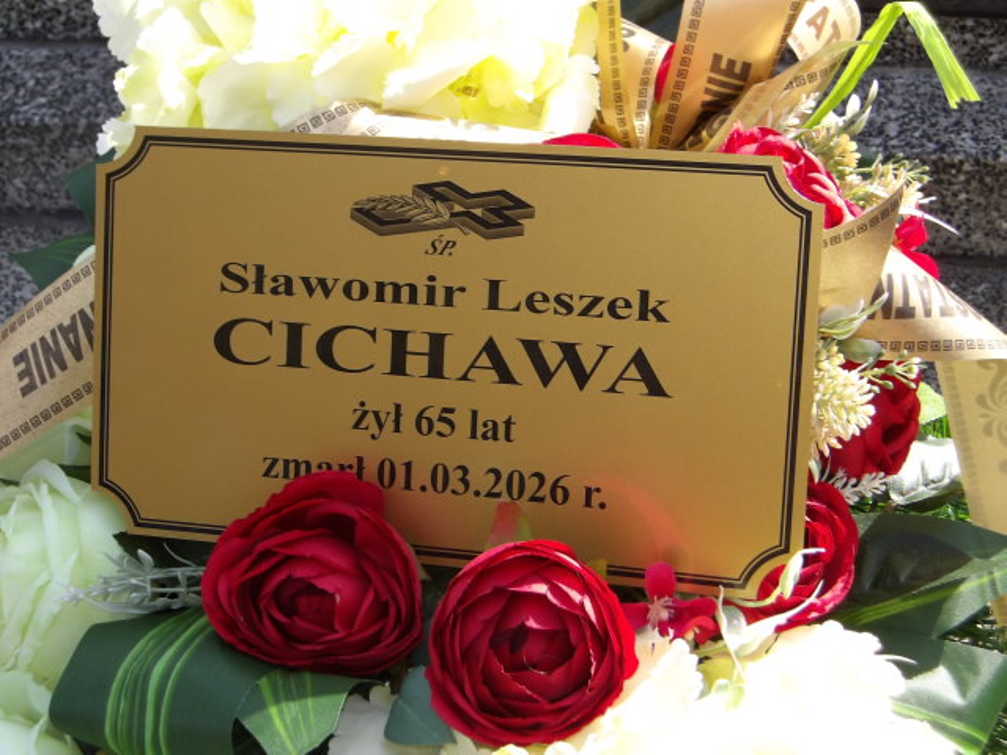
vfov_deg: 21.0
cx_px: 504
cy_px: 378
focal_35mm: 70
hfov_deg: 27.8
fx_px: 2036
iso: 100
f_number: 4.9
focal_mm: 12.5
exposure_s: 1/192
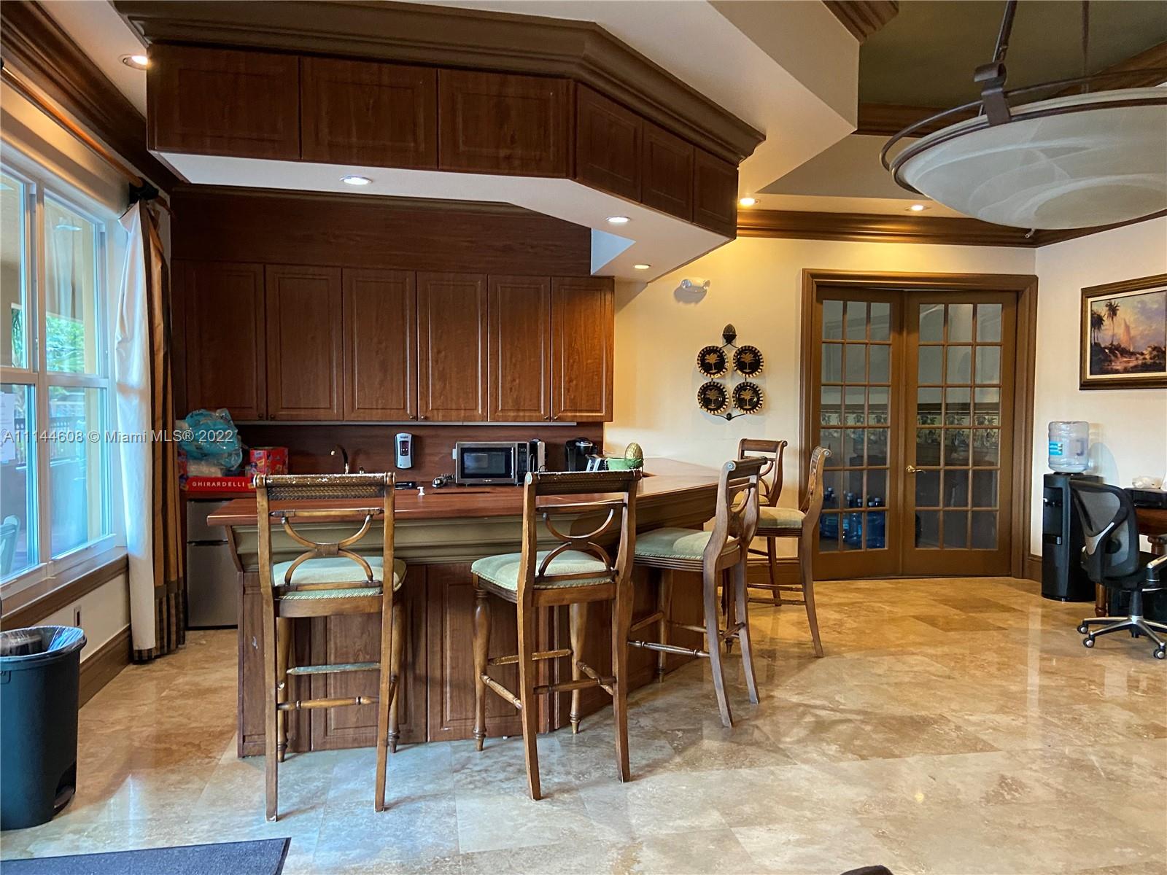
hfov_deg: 67.3
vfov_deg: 53.1
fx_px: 877
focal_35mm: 26
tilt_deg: -2.8
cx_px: 584
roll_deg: +0.7
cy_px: 438
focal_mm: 4.25
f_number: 1.8
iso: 500
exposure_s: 1/60
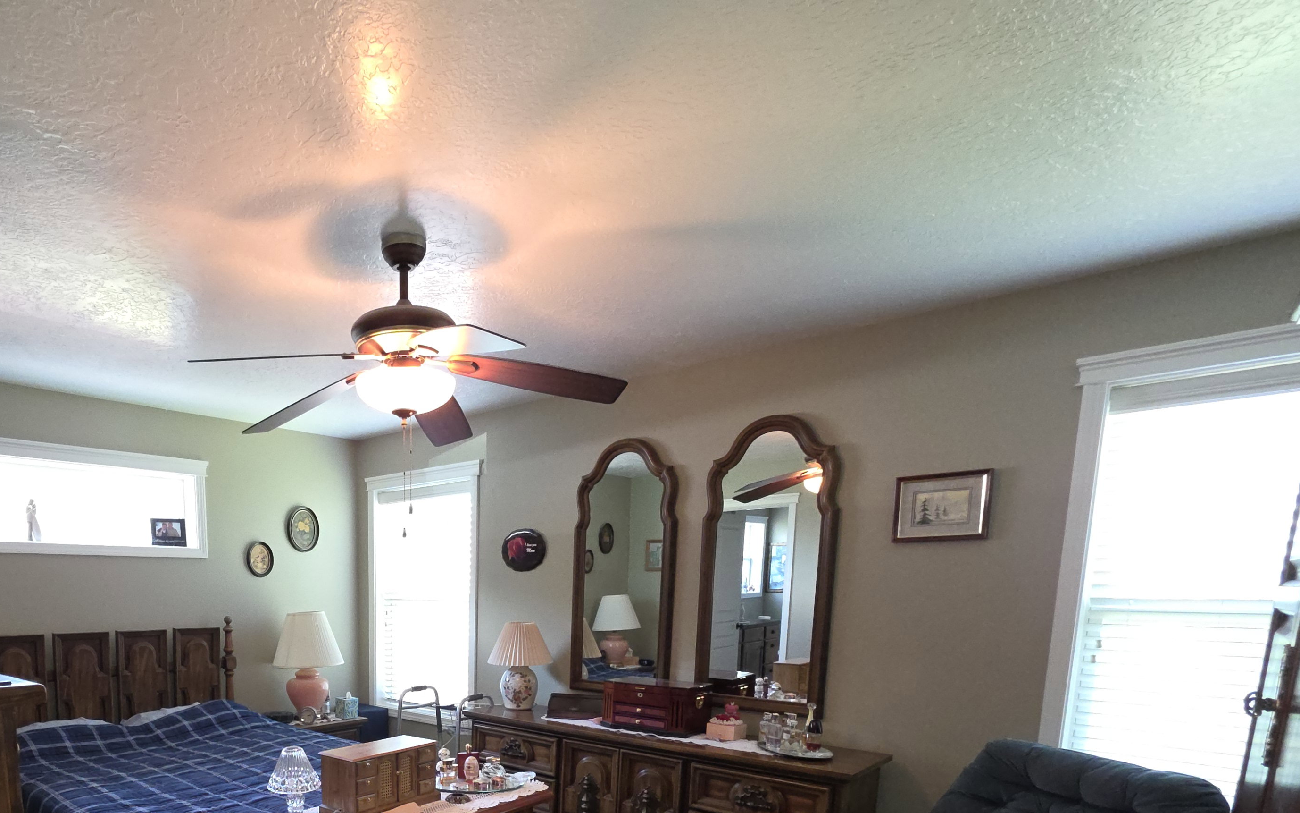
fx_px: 709
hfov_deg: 80.8
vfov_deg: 53.9
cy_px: 693
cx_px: 387
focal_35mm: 20
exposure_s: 1/60
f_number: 1.9
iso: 320
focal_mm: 2.2
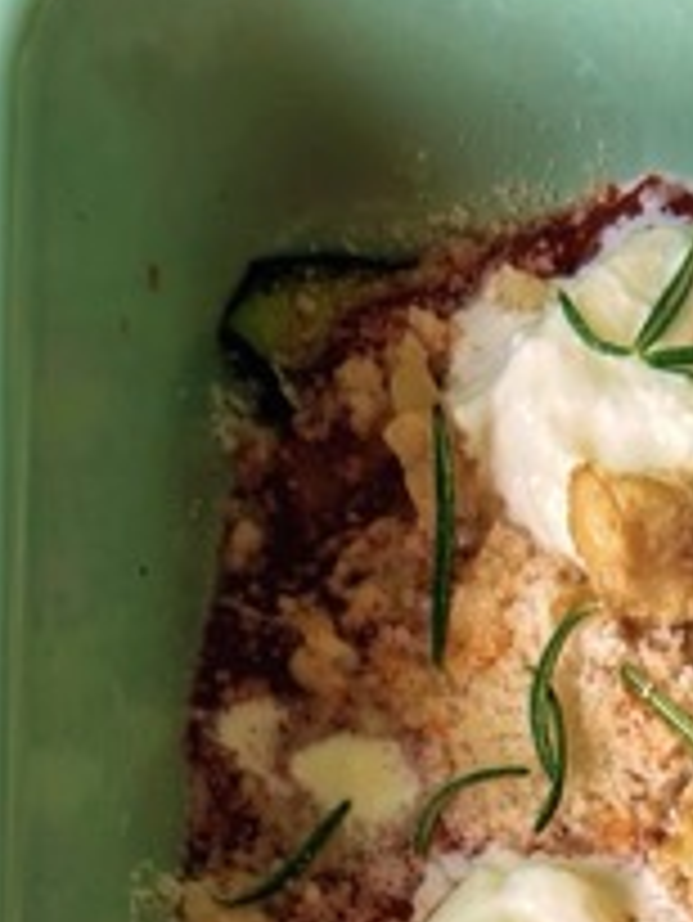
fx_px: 2160
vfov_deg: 20.6
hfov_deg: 17.9
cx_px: 634
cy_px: 1376
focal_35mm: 81
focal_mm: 5.7
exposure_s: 1/121
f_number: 1.5
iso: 80
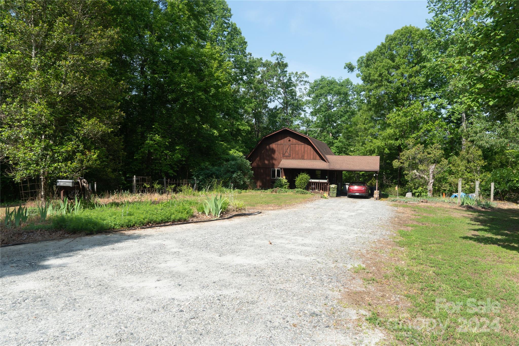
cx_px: 260
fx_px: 389
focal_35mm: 27
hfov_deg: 67.4
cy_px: 173
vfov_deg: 47.9
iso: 100
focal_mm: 18
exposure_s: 1/100
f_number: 10
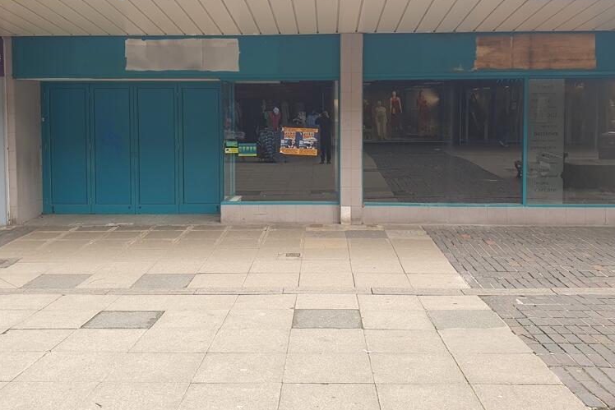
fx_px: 632
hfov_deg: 51.9
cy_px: 139
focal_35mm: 37
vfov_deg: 35.6
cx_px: 312
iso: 50
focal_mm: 4.32
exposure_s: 1/145
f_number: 2.4
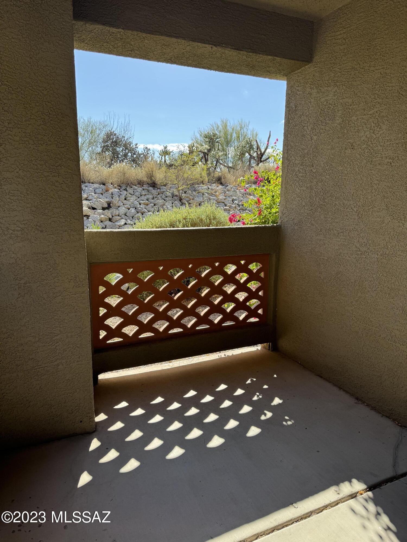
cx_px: 204
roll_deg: -0.2
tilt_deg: -11.1
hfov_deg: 56.8
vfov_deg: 71.6
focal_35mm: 24
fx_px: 376
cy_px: 271
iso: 80
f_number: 1.78
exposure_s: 1/1285
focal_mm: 6.86
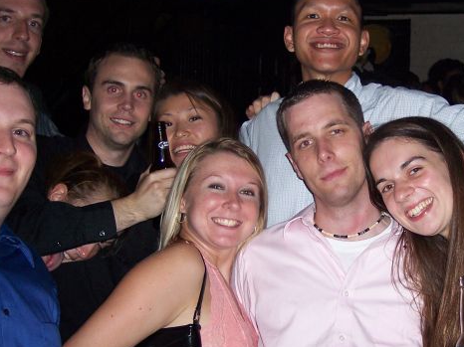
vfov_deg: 21.9
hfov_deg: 28.7
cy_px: 157
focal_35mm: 67
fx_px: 898
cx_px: 332
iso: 140
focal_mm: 8
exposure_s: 1/60
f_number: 2.8
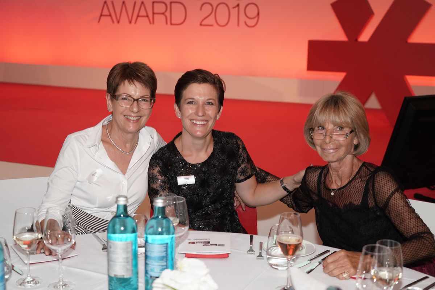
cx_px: 218
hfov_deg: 38.2
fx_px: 628
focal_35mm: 52
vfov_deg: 26.0
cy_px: 145
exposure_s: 1/80
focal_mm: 52
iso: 1600
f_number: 4.5
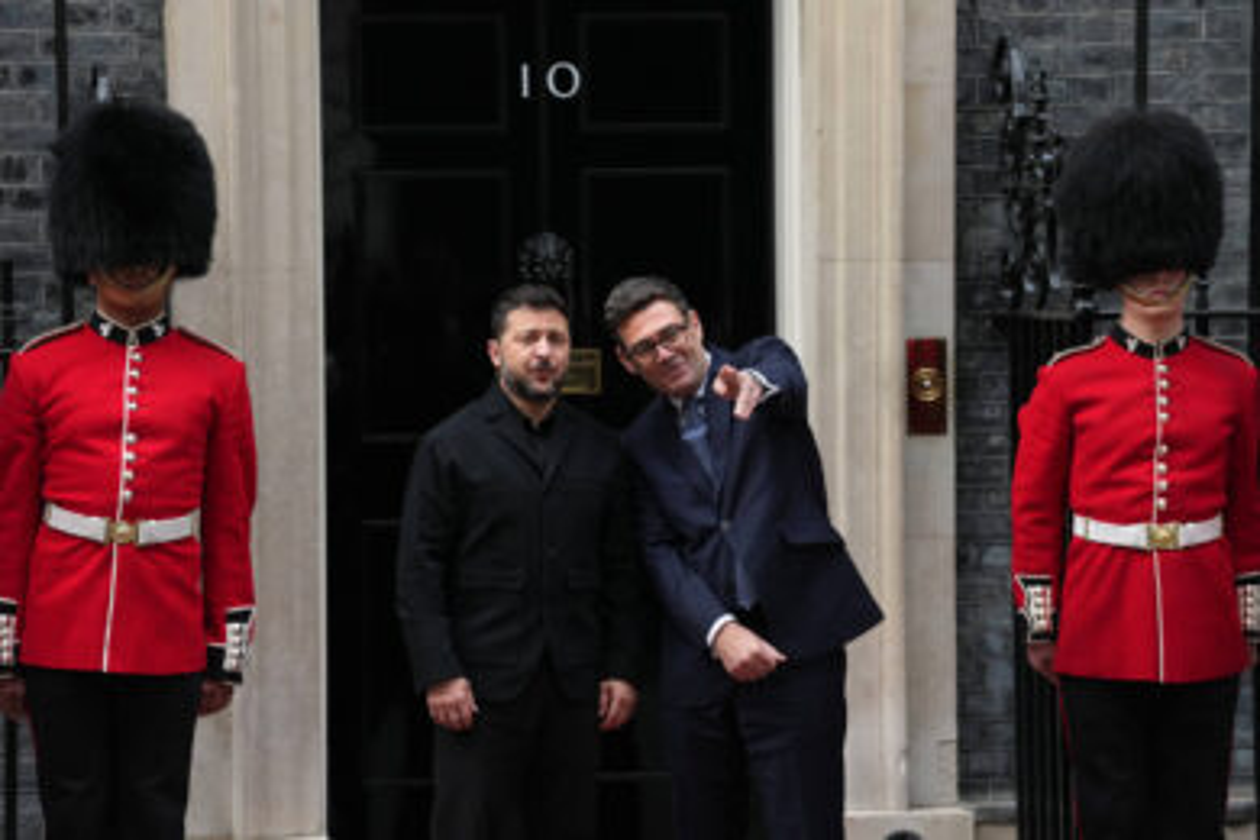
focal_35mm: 165
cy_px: 420
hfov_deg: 12.5
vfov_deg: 8.3
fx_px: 5775
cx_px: 630
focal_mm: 165
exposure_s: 1/1250
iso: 1600
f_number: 3.2
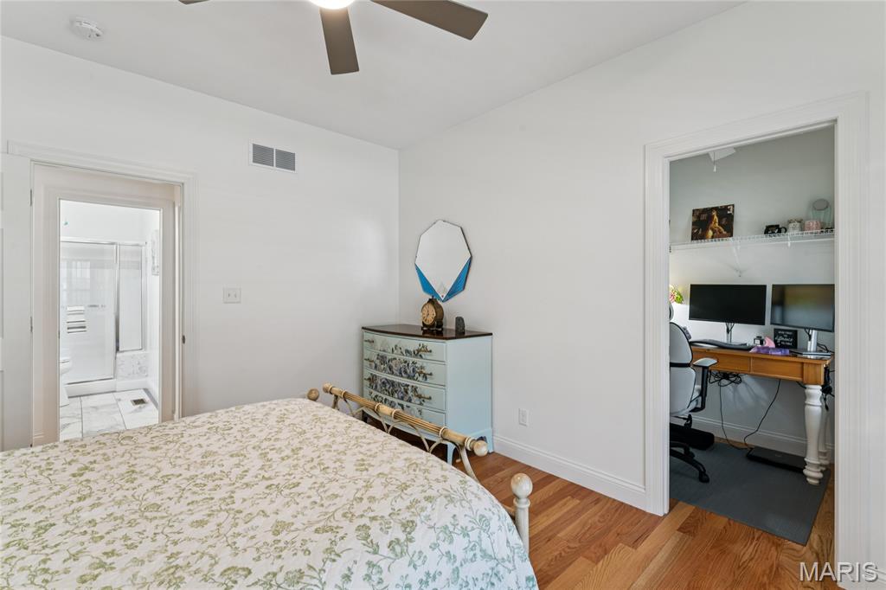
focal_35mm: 16
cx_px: 443
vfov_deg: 73.4
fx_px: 396
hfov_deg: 96.4
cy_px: 295
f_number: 13
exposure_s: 1/2
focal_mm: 16.1
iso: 200
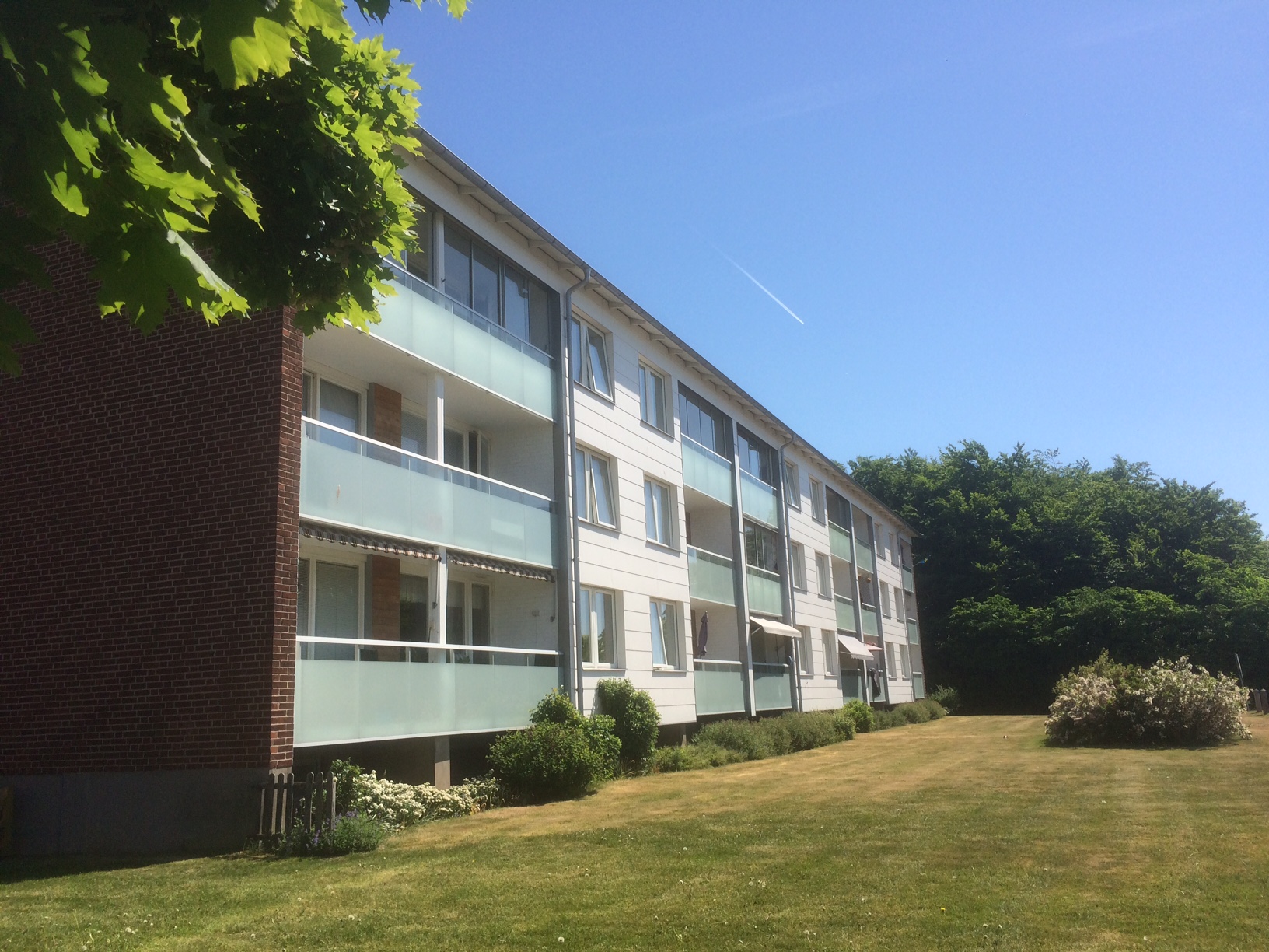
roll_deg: +1.6
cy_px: 476
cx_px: 634
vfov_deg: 48.2
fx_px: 1063
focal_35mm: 29
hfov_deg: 61.7
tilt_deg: +10.3
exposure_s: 1/2160
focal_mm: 4.15
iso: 32
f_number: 2.2
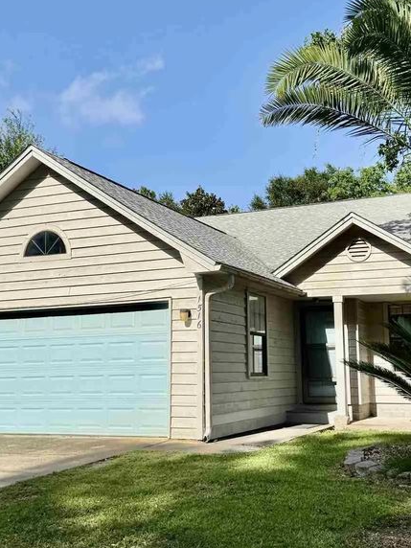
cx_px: 213
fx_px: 681
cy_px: 266
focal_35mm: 43
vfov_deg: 43.8
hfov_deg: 33.6
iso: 80
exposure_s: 1/5319
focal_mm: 6.76
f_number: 1.78
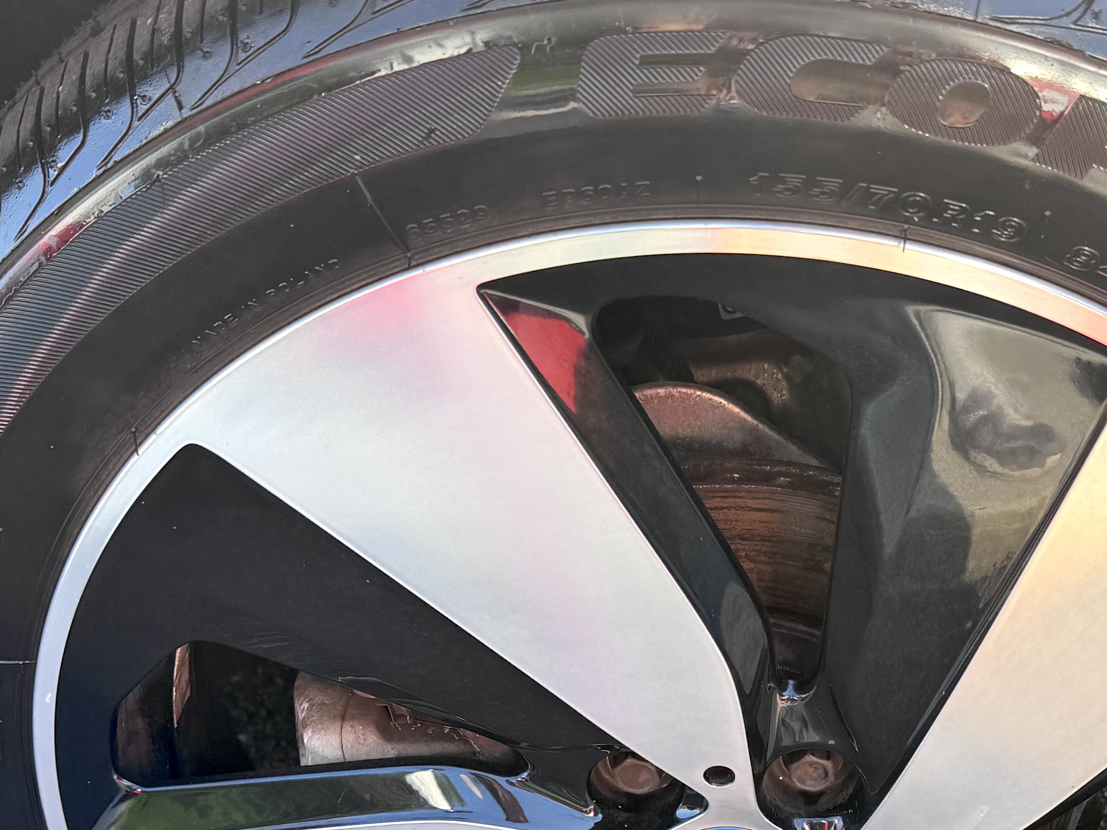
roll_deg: +2.2
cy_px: 797
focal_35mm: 56
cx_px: 736
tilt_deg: -41.4
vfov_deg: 25.1
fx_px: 1791
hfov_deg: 34.0
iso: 80
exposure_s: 1/262
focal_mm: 6.76
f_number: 1.78
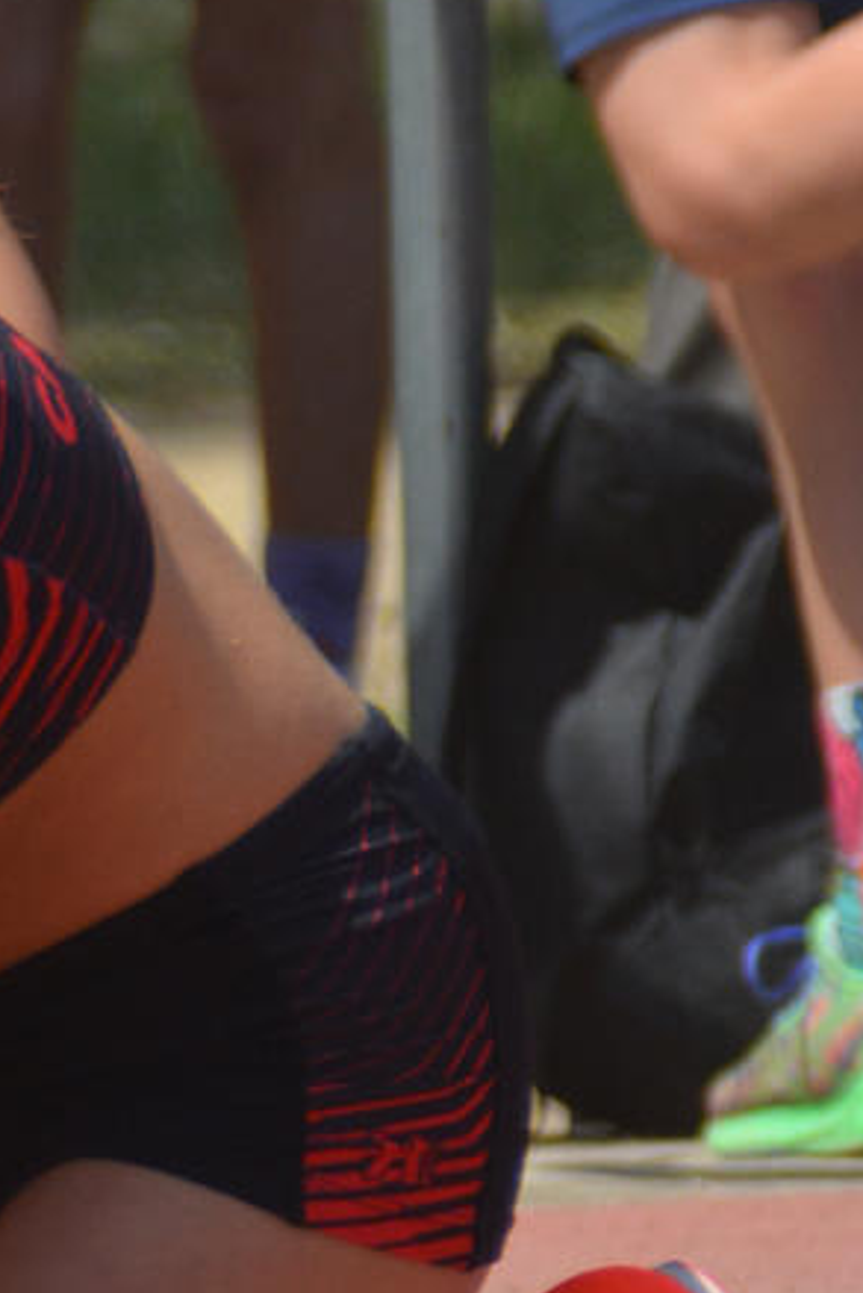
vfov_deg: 1.5
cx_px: -470
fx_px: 50226
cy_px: 1228
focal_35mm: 1398
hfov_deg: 1.0
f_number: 6.3
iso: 400
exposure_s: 1/1600
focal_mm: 200
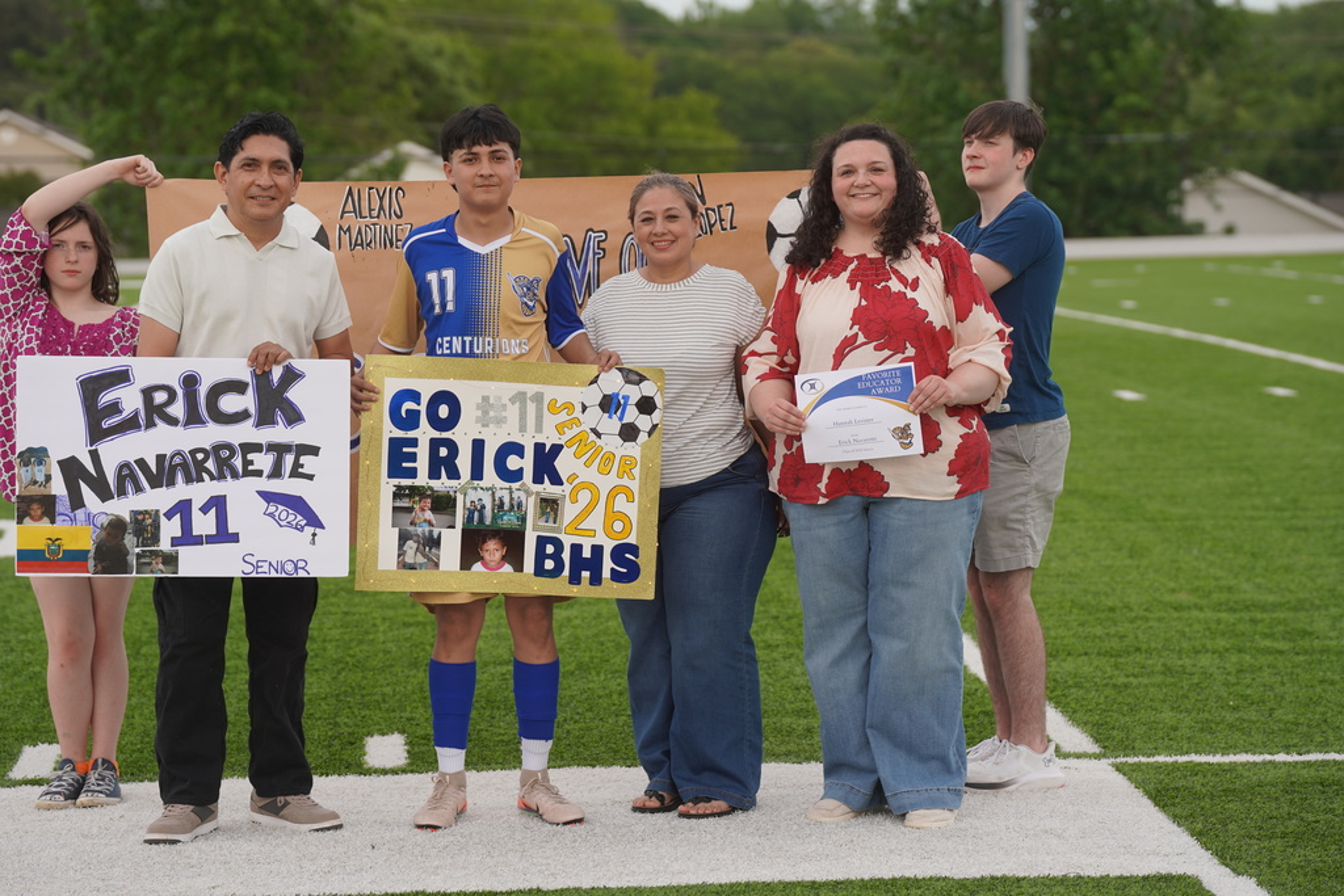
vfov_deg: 11.6
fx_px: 4406
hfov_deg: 17.3
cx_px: 672
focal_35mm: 118
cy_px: 448
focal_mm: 118
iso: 100
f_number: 4
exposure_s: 1/200
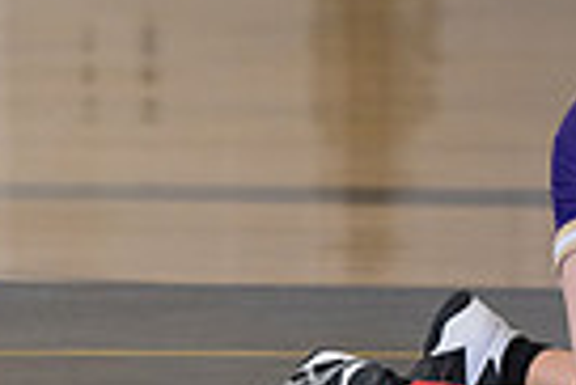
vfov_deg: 1.6
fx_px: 13630
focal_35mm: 851
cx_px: 995
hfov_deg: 2.4
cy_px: 243
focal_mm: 200
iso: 1250
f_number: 5.6
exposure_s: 1/250
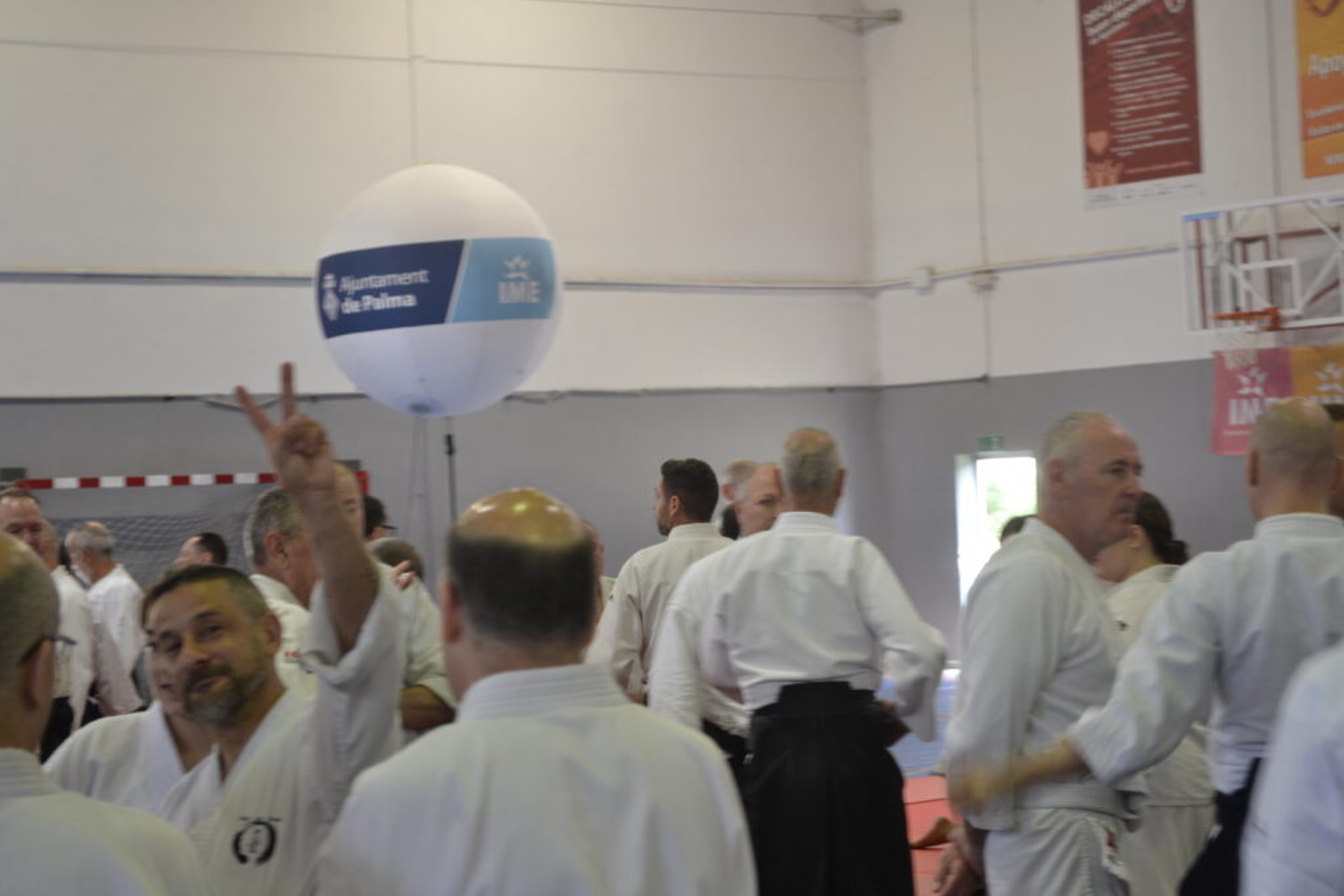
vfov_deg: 17.9
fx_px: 2837
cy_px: 450
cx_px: 677
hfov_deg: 26.7
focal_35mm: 76
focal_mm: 50
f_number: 5.6
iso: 400
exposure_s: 1/30
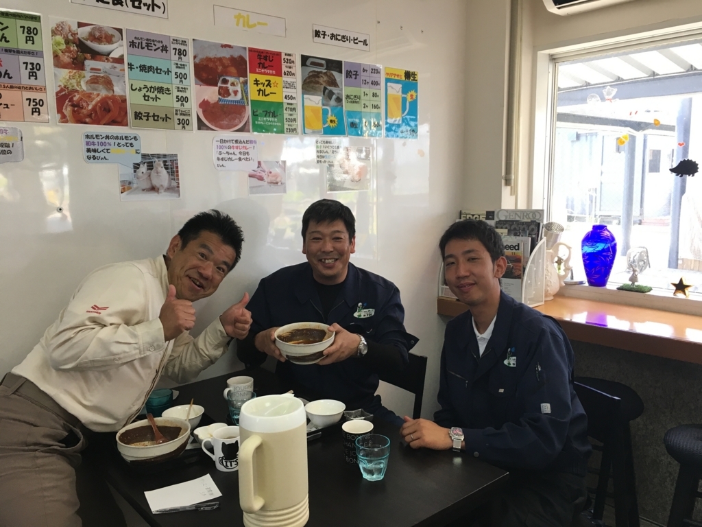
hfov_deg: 61.7
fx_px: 588
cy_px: 264
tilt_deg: -7.7
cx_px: 351
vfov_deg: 48.2
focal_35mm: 29
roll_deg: +0.1
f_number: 2.2
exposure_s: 1/30
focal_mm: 4.15
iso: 32
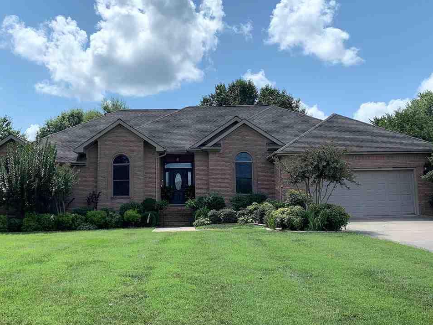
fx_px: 438
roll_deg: +0.8
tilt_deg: +6.2
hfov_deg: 52.5
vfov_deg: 40.7
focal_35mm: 35
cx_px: 196
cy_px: 167
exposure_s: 1/3401
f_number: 1.8
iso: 25
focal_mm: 4.25
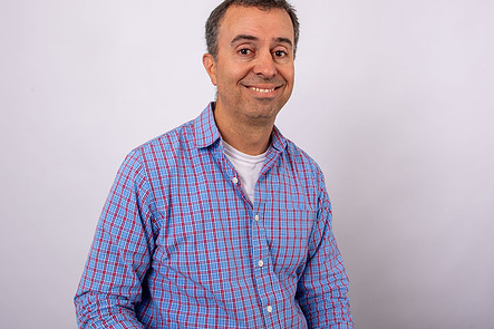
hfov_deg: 50.7
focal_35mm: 38
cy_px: 127
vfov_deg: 34.9
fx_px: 521
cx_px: 250
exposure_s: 1/250
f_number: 9
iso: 125
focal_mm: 29
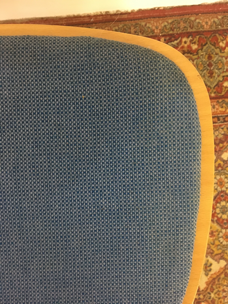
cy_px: 152
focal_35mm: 29
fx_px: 255
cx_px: 114
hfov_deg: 48.2
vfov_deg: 61.7
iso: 320
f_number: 2.2
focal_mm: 4.15
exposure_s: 1/17
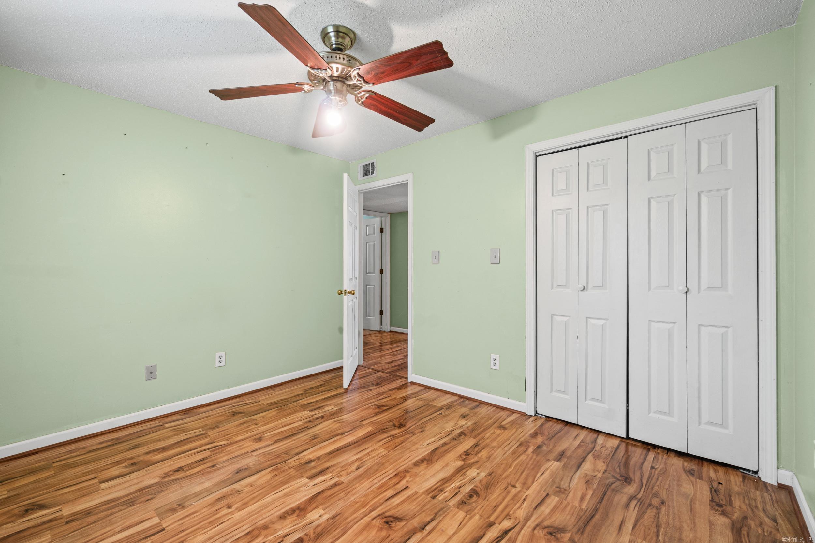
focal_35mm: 15
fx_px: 340
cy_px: 272
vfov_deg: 77.3
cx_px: 408
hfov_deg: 100.4
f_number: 9
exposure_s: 1.3
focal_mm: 10
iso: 250
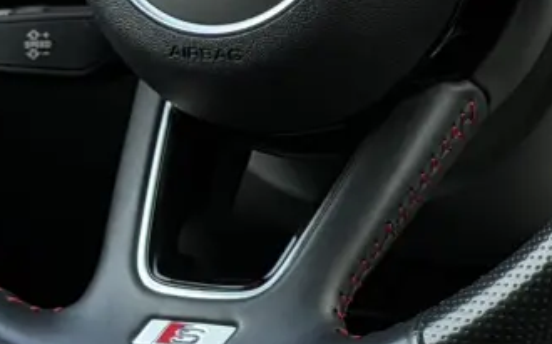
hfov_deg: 9.2
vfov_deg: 5.9
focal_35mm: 222
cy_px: -135
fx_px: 3339
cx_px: 833
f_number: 1.78
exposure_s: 1/98
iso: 50
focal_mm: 6.76
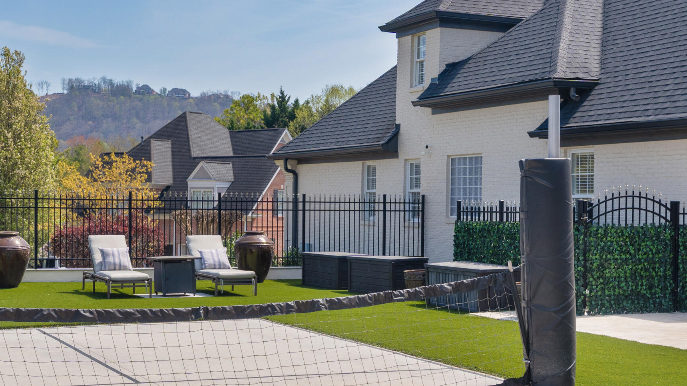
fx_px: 1166
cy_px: 218
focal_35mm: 64
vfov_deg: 18.8
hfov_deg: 32.4
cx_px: 205
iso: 320
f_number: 7.1
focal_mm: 35
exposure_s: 1/800
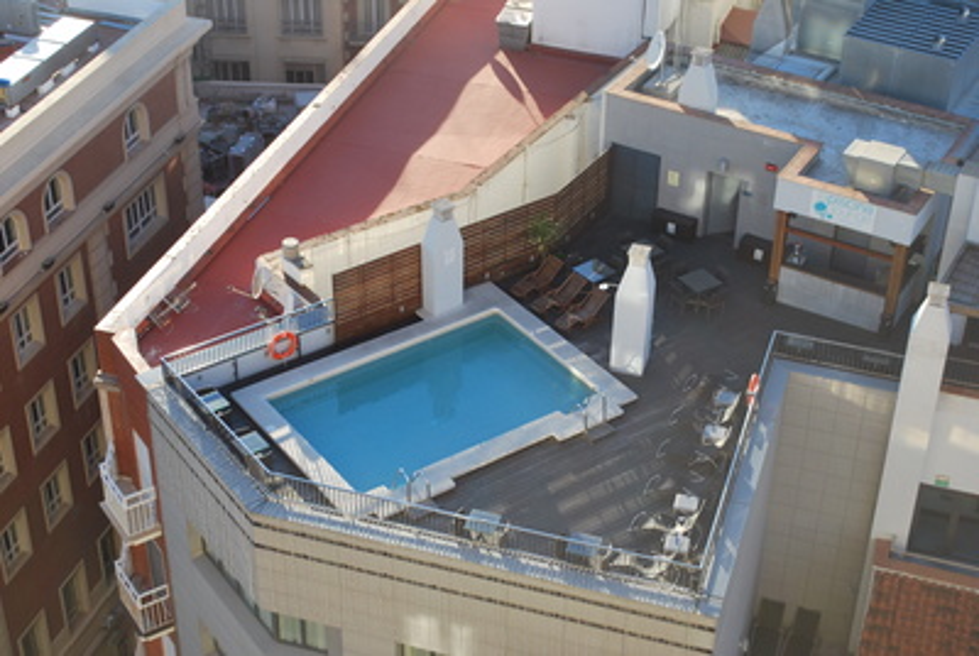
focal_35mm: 60
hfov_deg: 33.4
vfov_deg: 22.7
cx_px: 490
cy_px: 328
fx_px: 1634
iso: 100
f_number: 6.3
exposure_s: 1/160
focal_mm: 40
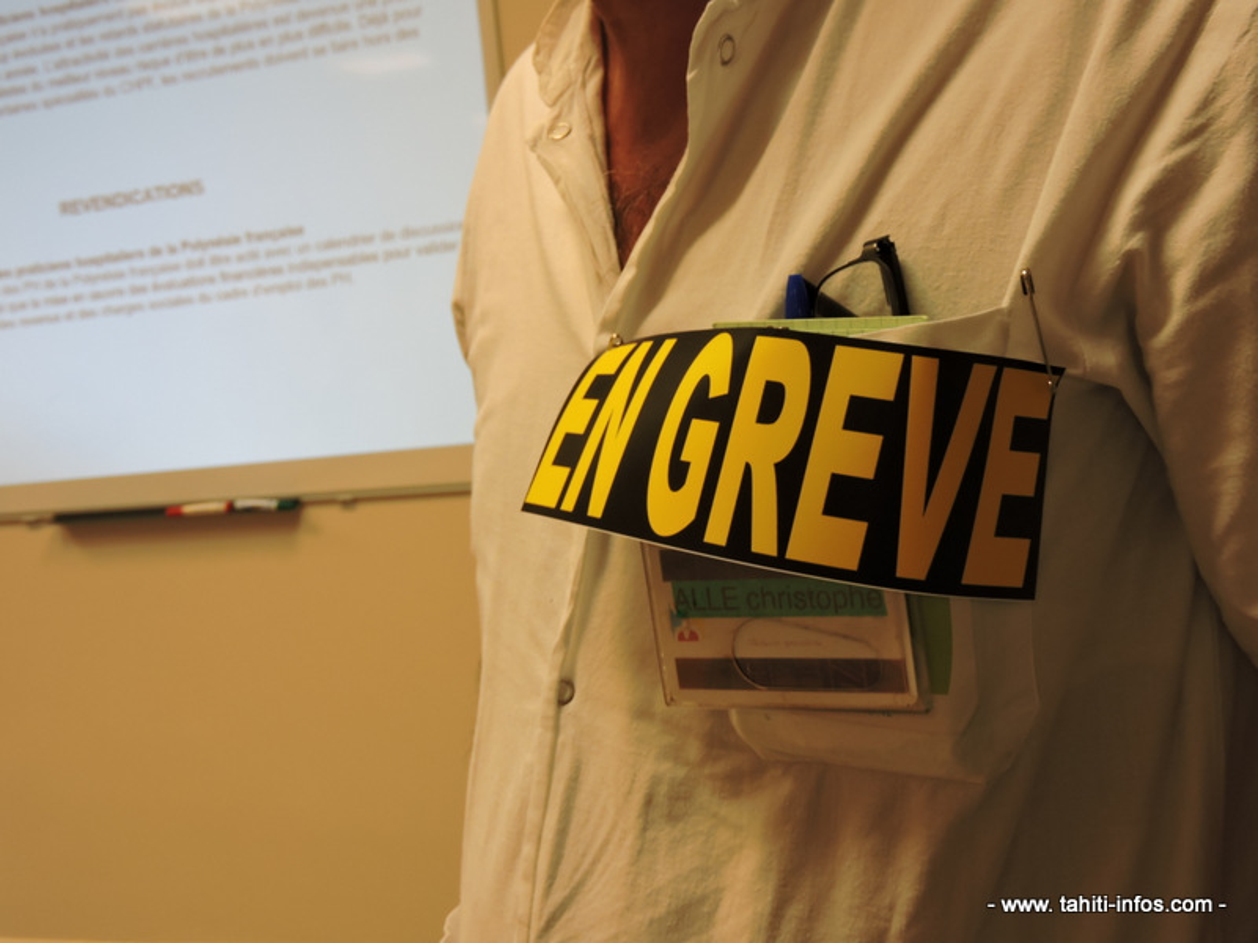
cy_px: 472
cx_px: 629
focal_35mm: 40
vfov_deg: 36.0
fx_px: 1454
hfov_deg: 46.8
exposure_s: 1/30
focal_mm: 7.2
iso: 125
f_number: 3.8
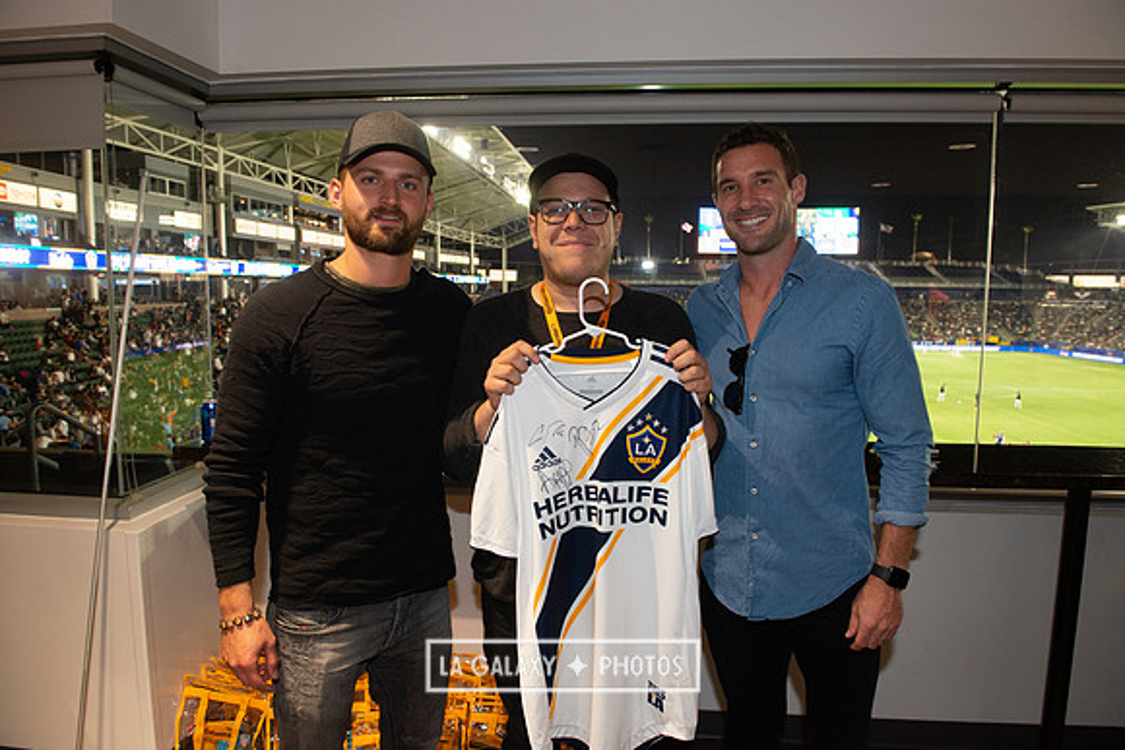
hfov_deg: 73.7
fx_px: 750
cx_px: 562
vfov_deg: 53.2
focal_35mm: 24
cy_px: 375
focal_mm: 24
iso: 640
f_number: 6.3
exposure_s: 1/60
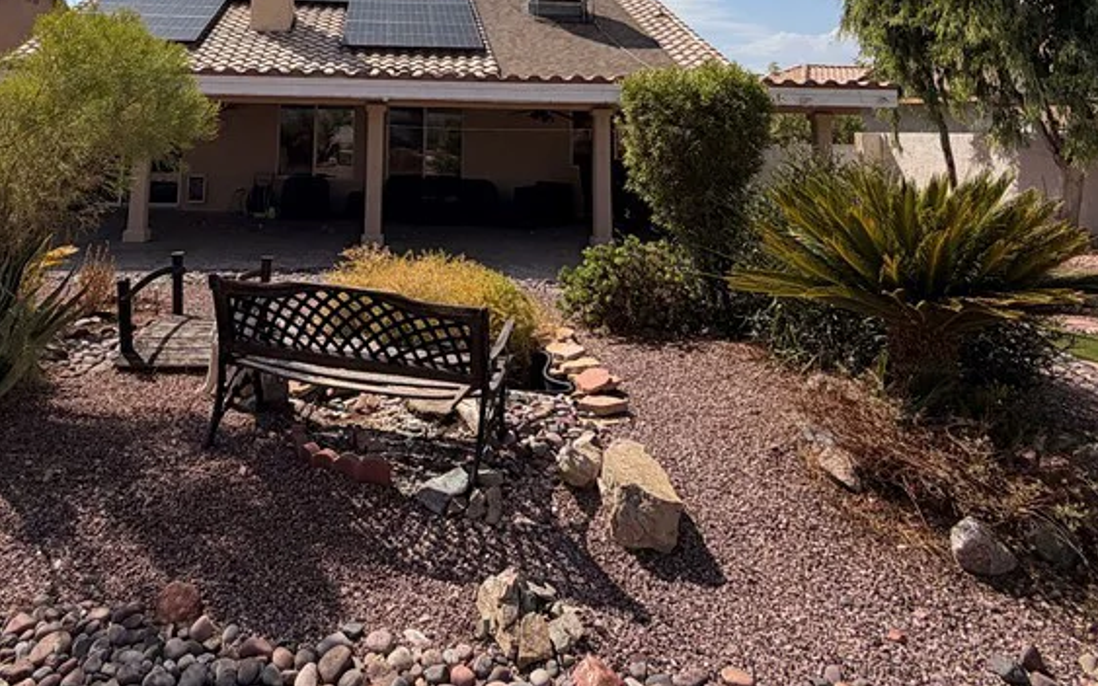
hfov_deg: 67.5
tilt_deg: +9.8
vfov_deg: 40.4
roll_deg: -1.2
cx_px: 421
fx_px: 808
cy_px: 0
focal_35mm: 27
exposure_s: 1/1901
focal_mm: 2.22
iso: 20
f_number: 2.2
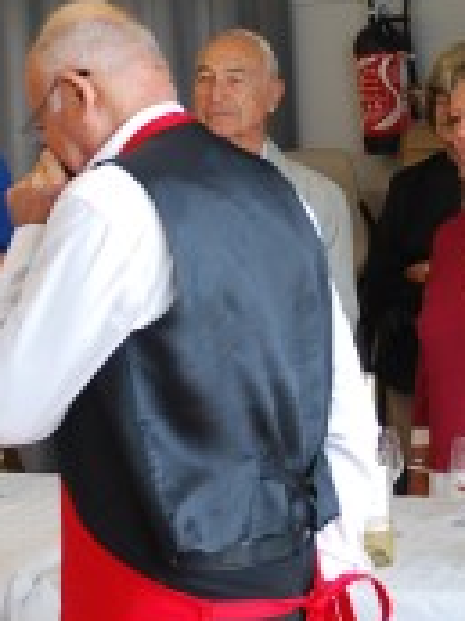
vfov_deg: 16.6
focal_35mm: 118
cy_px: 132
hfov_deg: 12.5
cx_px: 169
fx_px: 2113
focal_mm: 22
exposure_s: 1/50
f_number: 4
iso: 200
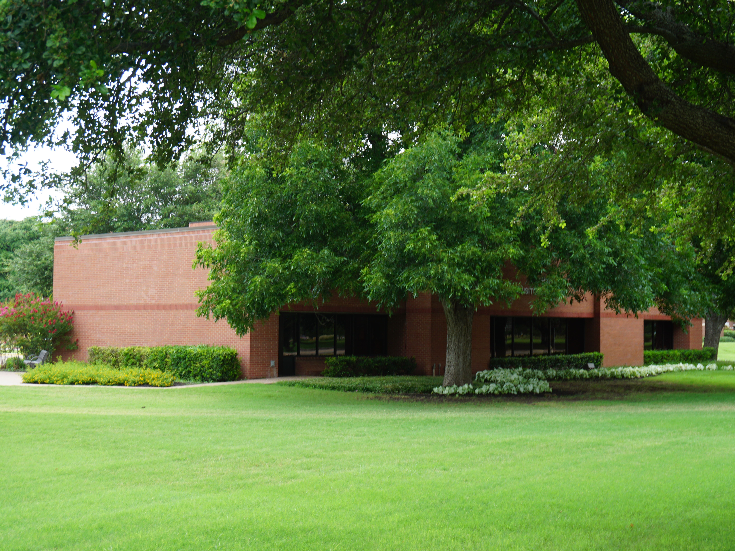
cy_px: 277
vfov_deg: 25.4
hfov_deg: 33.5
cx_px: 401
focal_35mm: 58
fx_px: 1222
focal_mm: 35
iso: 100
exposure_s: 1/80
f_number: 6.3
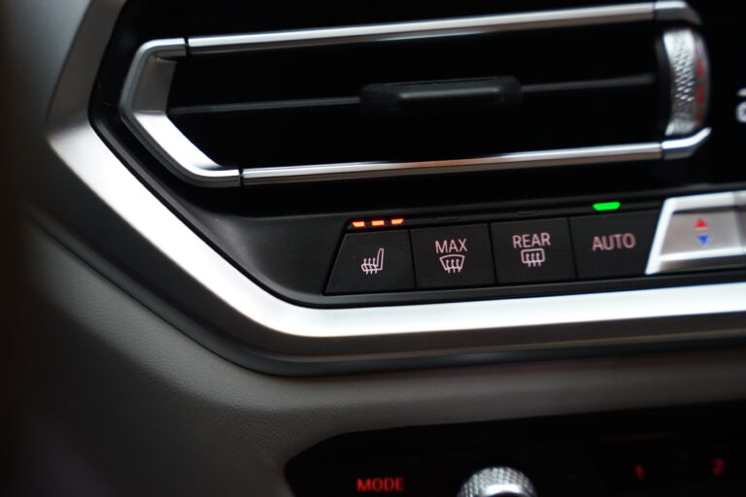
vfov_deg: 19.5
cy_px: 248
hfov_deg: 28.8
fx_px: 1450
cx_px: 373
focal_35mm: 70
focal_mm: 70
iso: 2000
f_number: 2.8
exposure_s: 1/80
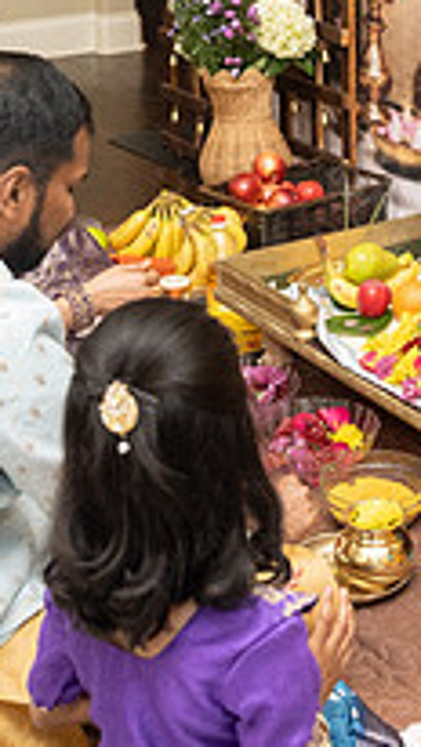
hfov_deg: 14.3
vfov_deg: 25.3
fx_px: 1626
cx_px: 515
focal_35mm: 82
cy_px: 125
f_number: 3.5
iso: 1000
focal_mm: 27
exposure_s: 1/160
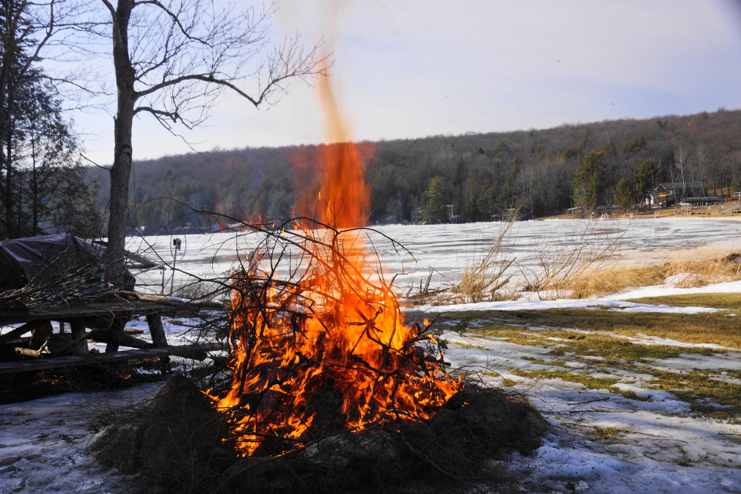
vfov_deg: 34.2
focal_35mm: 39
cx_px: 370
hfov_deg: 49.6
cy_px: 247
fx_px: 803
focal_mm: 26
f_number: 8
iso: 100
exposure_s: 1/100
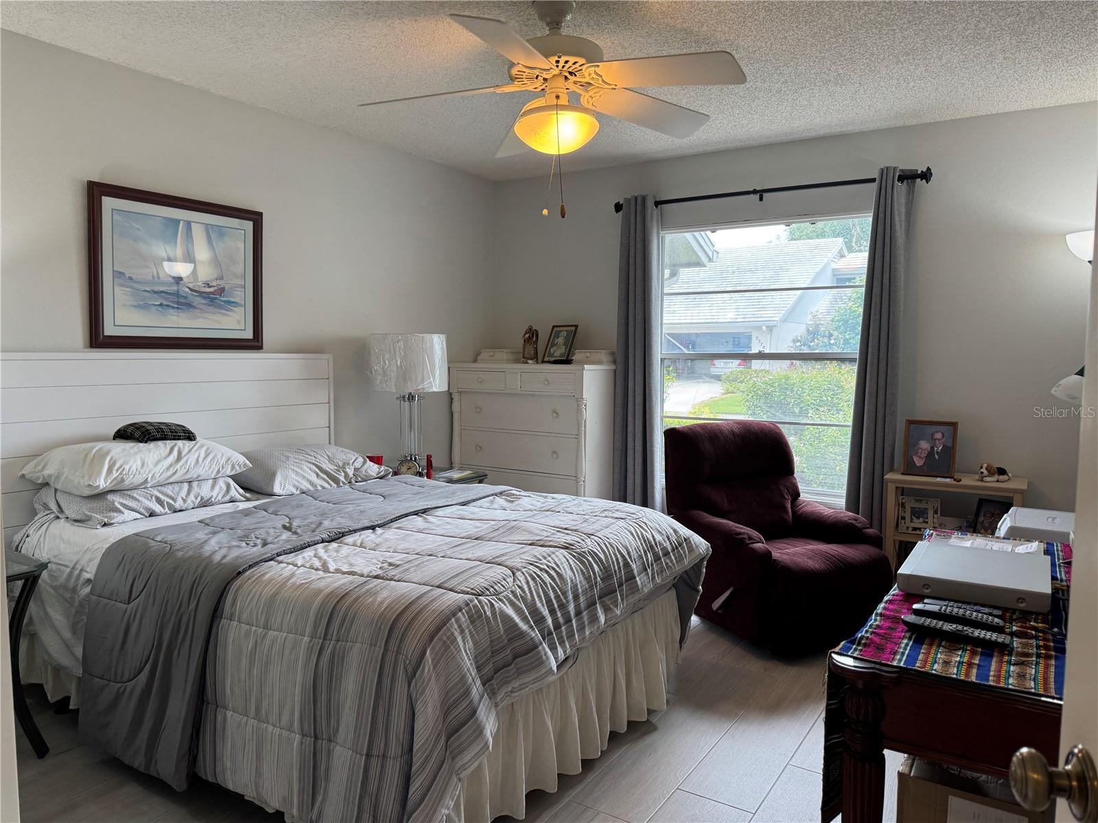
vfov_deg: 56.8
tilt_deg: -4.4
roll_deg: -0.3
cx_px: 549
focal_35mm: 24
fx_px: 761
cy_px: 412
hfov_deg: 71.6
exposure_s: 1/120
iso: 80
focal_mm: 6.76
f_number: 1.78
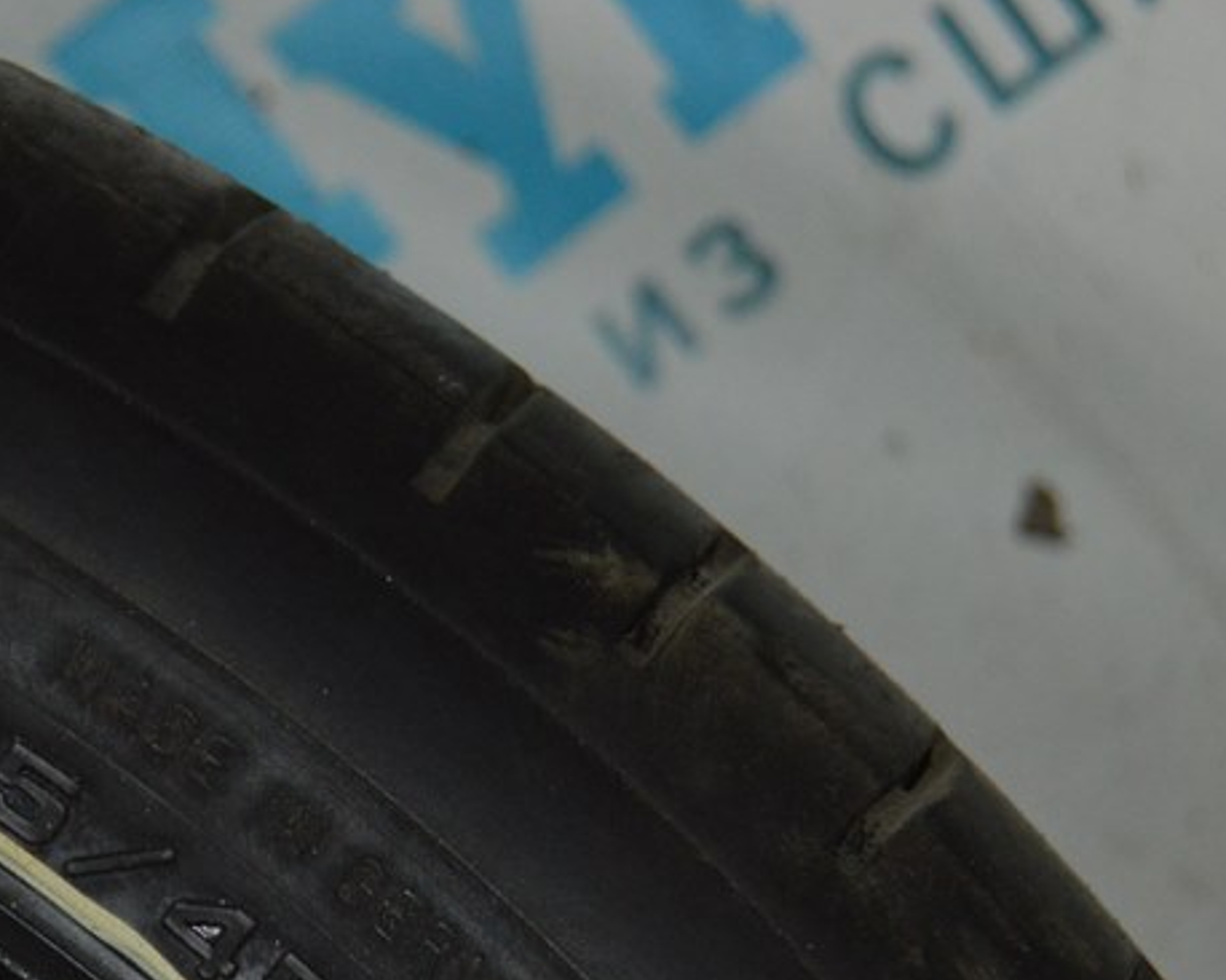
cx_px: 418
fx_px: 6276
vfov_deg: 8.9
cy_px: 888
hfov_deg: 11.1
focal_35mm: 173
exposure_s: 1/60
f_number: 5.6
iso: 1600
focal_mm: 55
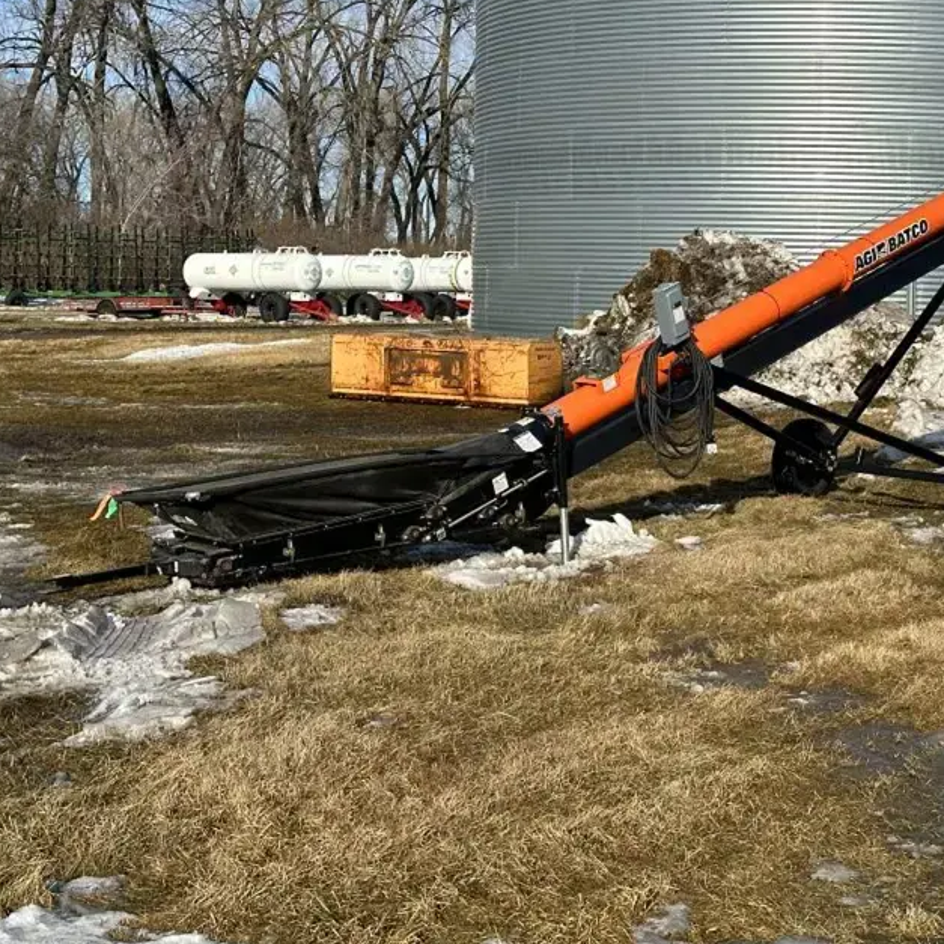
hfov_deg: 26.2
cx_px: 709
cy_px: 405
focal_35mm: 65
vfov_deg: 26.5
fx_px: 2005
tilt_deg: -0.4
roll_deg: +0.4
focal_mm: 6.86
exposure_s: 1/5263
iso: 64
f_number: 1.78
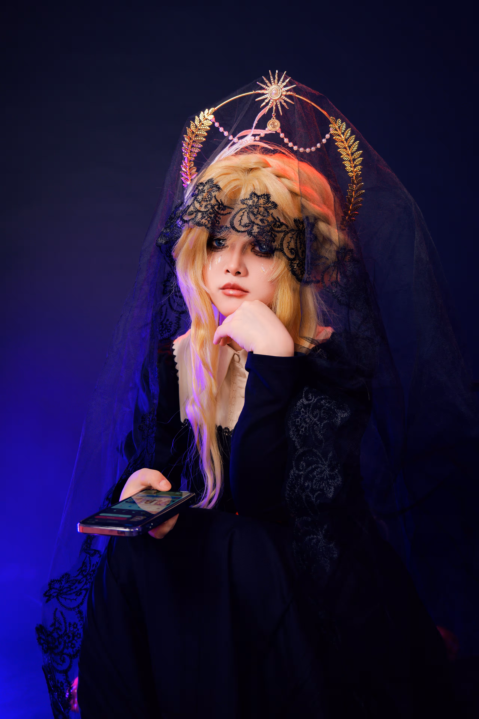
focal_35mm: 34
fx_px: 679
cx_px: 240
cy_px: 360
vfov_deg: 55.8
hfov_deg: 38.9
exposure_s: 1/100
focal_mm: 34
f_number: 4.4
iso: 640
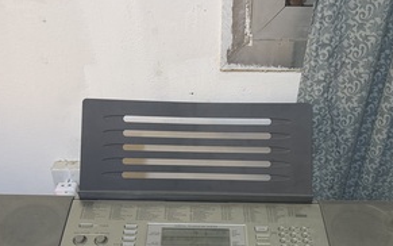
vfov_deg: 30.6
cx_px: 205
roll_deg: -0.5
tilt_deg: -35.6
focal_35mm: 40
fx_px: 429
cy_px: 220
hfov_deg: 49.3
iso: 500
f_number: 1.78
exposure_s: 1/60
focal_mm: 6.76
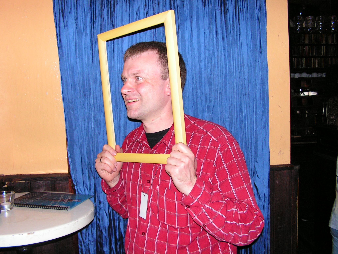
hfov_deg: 51.4
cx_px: 169
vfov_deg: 39.7
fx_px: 352
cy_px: 127
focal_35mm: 36
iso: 200
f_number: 3.2
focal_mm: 6
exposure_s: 1/40
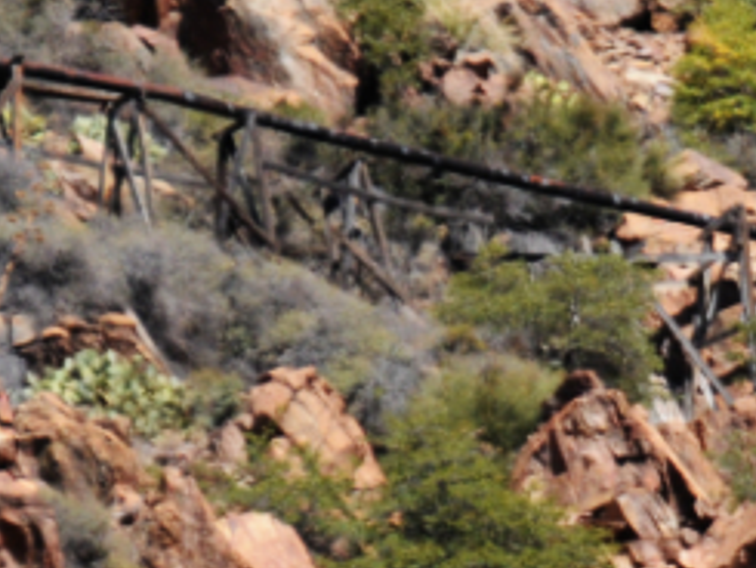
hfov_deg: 2.9
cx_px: 488
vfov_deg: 2.2
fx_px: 14880
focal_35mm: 681
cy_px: 176
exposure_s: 1/2000
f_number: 6.3
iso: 640
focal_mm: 116
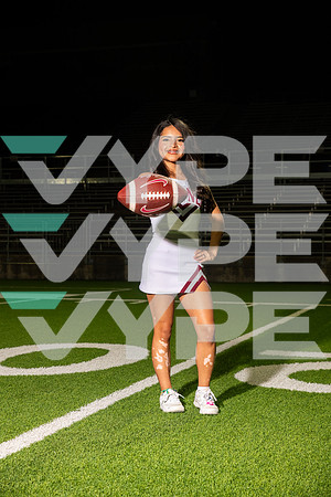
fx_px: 827
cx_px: 166
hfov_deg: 22.6
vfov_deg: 33.4
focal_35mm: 60
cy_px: 248
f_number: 7.1
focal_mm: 60
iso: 1000
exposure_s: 1/400
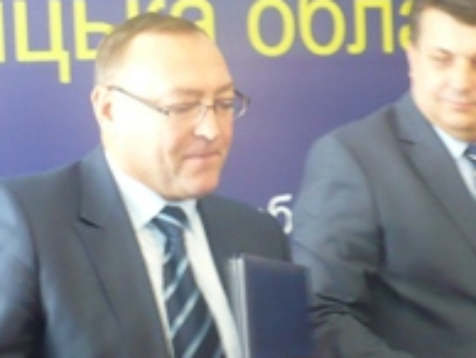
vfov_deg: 12.1
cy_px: 314
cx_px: 331
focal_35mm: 122
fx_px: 1680
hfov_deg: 16.1
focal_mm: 6.1
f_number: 2.8
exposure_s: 1/8
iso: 200
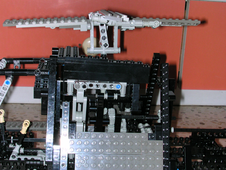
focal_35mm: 58
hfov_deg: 33.2
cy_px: 85
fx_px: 379
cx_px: 113
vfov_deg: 25.2
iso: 100
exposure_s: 1/60
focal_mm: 8.9
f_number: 5.6
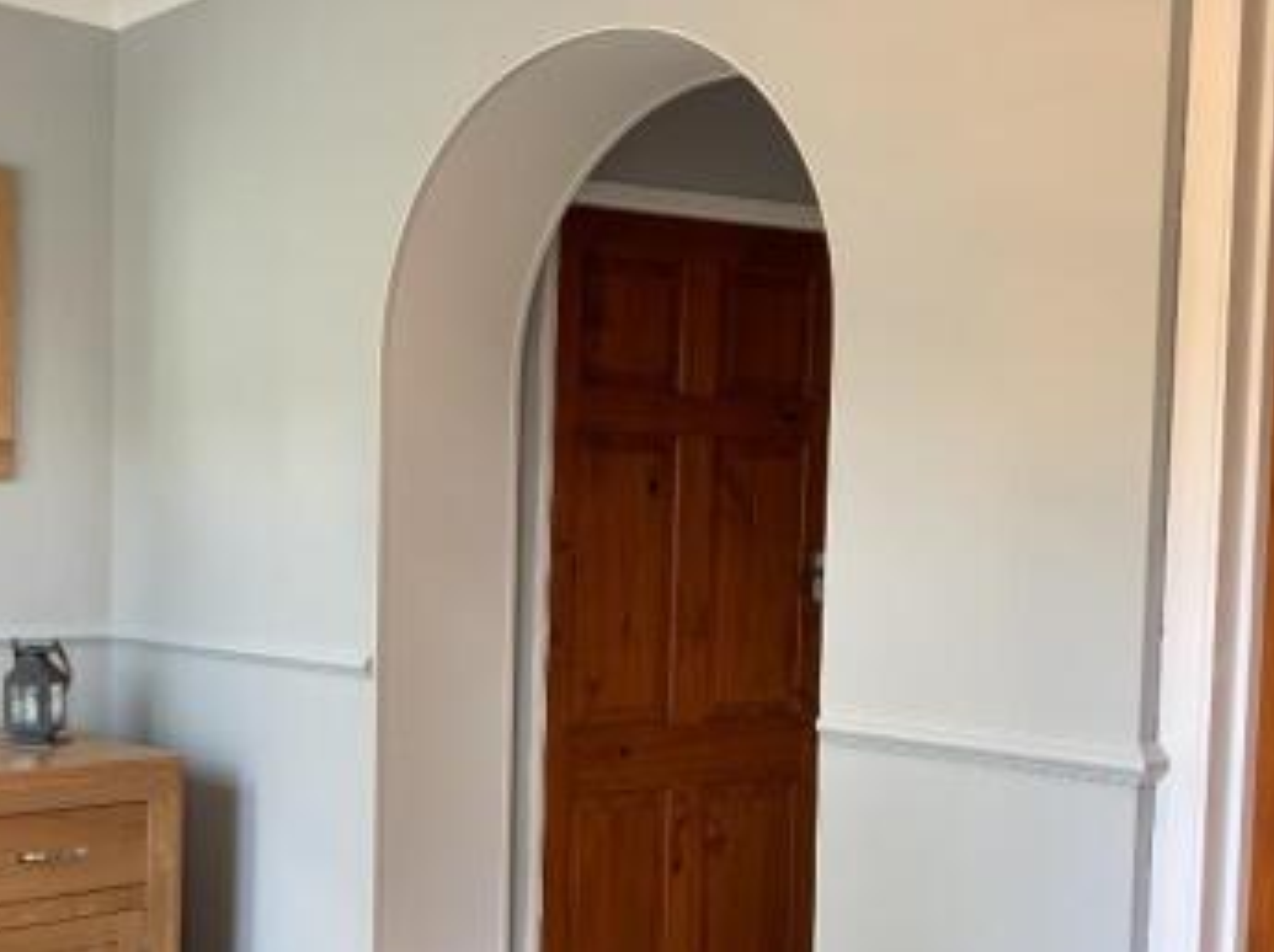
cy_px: 622
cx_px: 515
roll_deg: -2.9
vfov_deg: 32.6
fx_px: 1618
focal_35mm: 44
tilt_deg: -4.3
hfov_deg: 42.8
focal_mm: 4.25
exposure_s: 1/100
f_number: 1.8
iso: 80
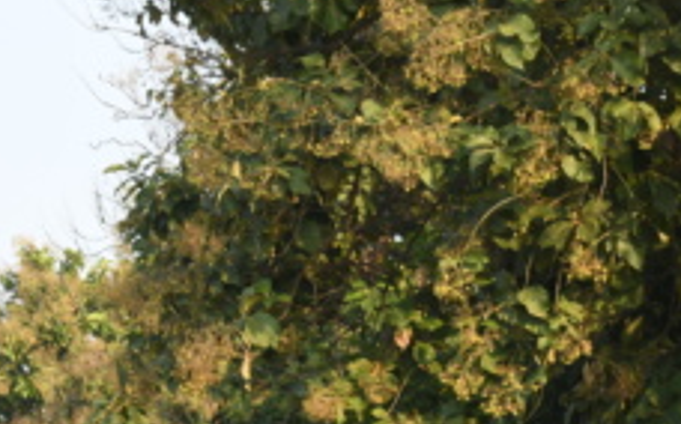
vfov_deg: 4.0
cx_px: -532
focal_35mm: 321
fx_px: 5952
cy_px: 835
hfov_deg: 6.4
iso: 400
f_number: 8
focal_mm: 70
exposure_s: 1/200
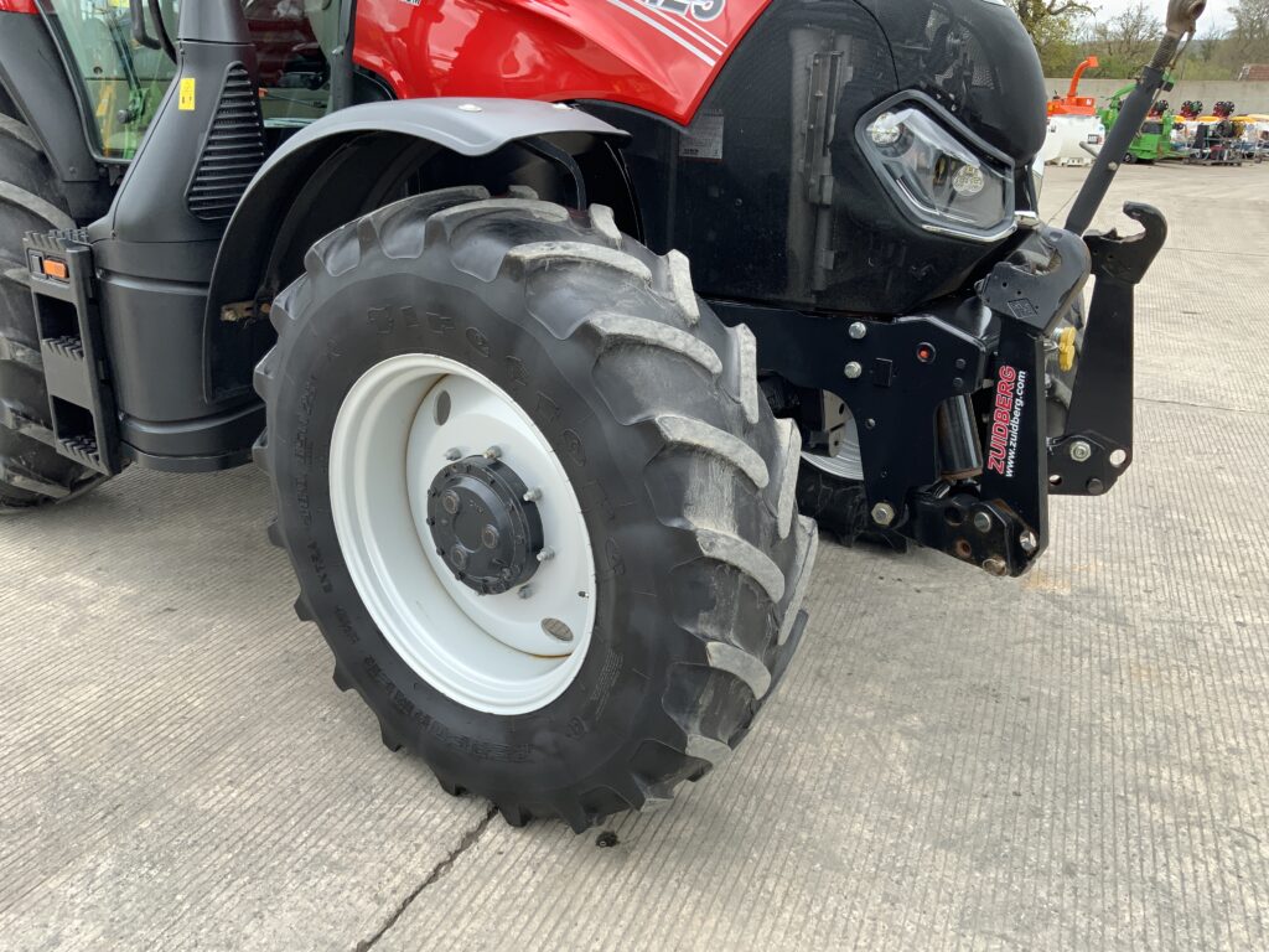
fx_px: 1063
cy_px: 476
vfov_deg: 48.2
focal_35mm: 29
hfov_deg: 61.7
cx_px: 634
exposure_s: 1/222
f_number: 1.8
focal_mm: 3
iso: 16
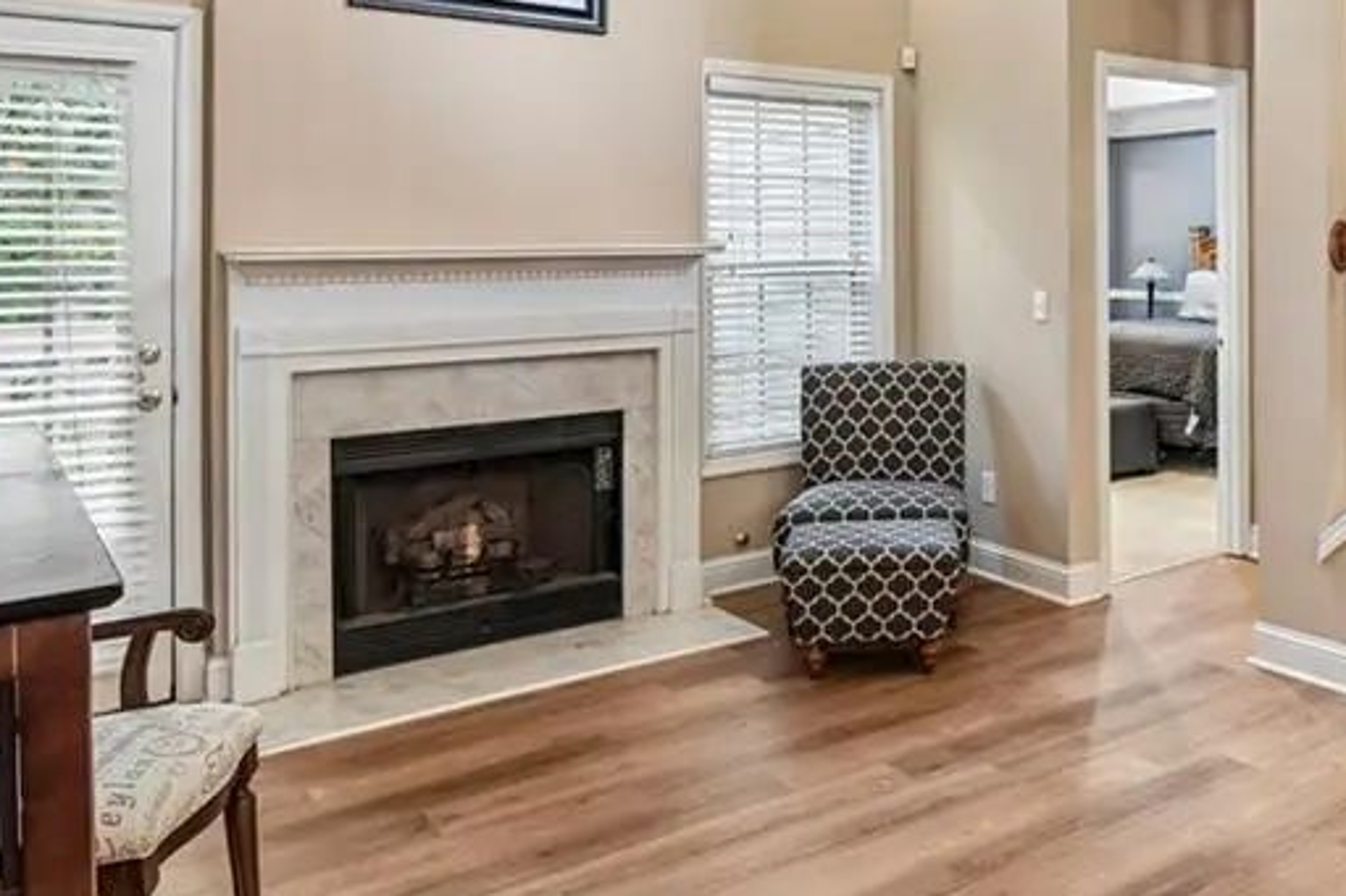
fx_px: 1196
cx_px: 1062
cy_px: 240
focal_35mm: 32
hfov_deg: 55.0
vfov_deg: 40.1
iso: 400
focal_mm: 16
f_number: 8
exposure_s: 1/4
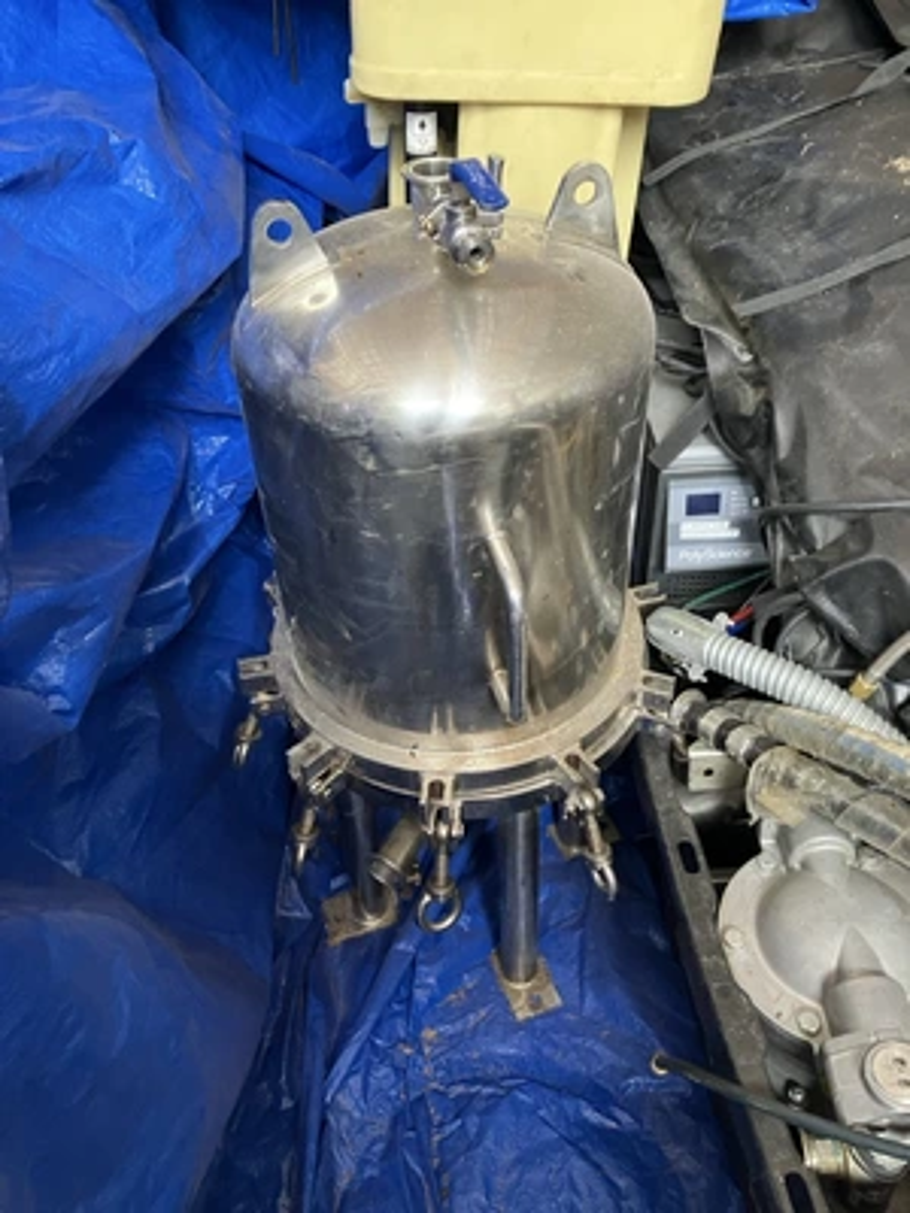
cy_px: 606
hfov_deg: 49.7
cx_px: 455
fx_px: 981
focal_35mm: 28
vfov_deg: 63.4
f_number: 1.8
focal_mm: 3.99
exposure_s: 1/40
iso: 400
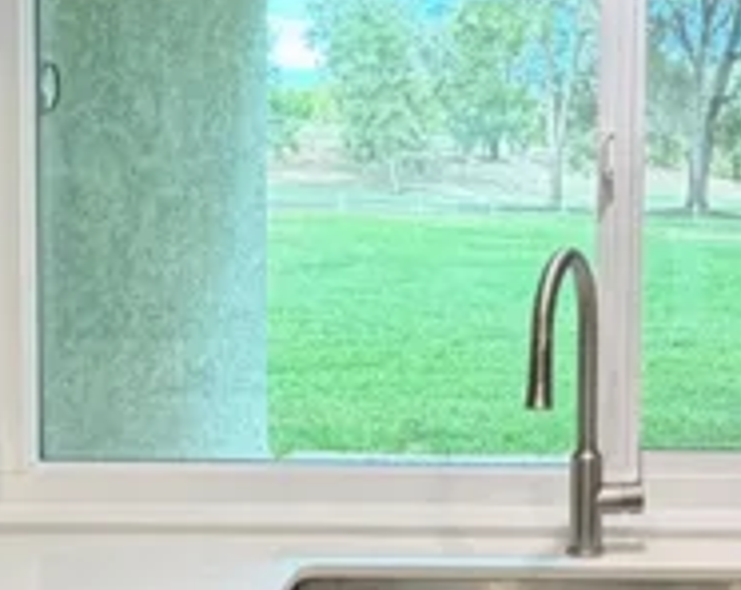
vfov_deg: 27.4
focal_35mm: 55
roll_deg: -0.7
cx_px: 639
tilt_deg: -3.0
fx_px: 1204
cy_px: 227
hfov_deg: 32.8
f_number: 2.2
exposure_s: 1/120
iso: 200
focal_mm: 2.22
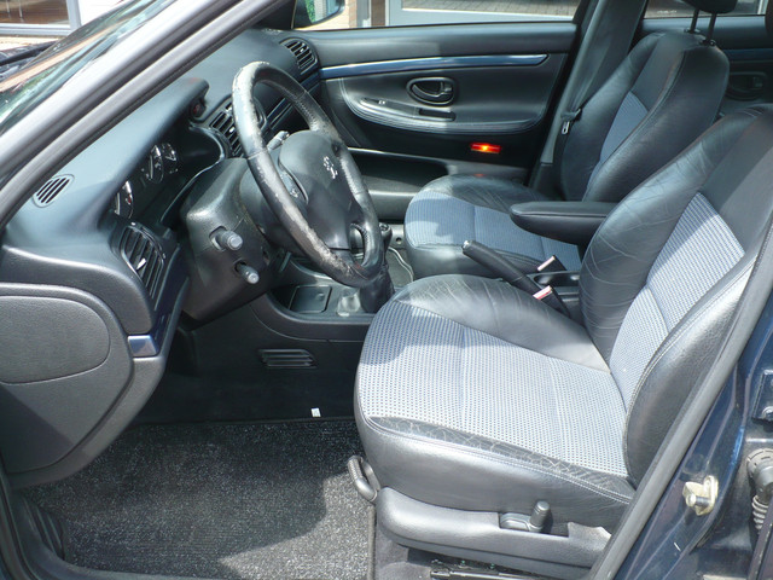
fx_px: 826
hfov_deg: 50.1
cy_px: 290
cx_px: 386
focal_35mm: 37
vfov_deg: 38.7
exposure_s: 1/100
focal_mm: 6.1
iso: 100
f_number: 2.8
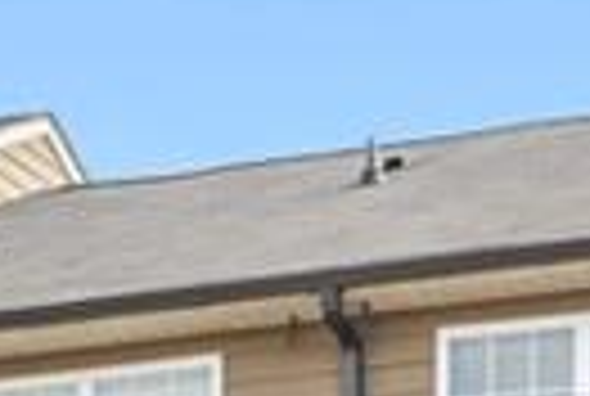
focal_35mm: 226
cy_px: 747
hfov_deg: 9.0
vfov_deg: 6.0
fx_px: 3712
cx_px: 626
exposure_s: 1/400
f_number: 8
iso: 320
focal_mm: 29
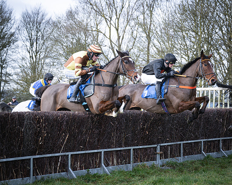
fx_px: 583
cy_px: 94
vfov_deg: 18.1
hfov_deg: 22.5
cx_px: 133
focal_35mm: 85
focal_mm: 70
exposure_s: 1/1250
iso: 400
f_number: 2.8
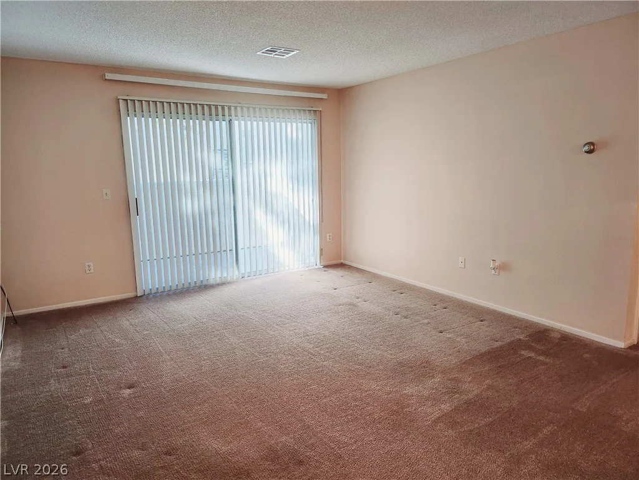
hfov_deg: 71.6
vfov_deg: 56.8
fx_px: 443
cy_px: 240
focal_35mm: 24
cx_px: 320
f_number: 1.8
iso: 250
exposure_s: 1/120
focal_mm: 5
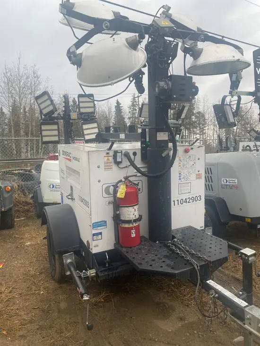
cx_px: 130
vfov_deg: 67.3
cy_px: 173
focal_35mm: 26
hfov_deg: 53.1
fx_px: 260
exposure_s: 1/408
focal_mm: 4.25
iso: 32
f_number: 1.8
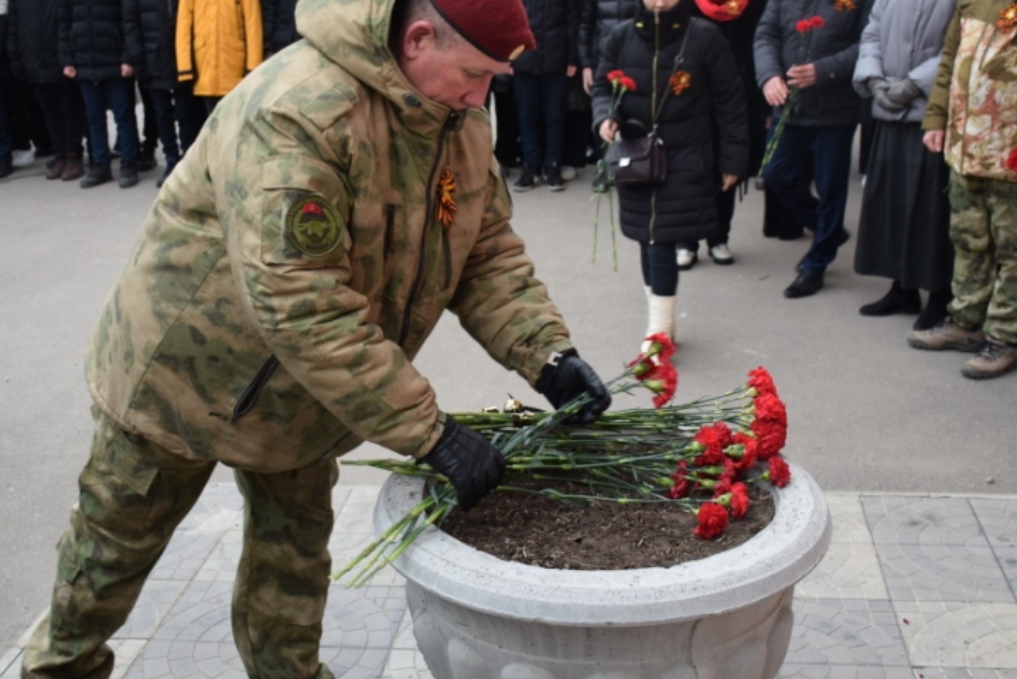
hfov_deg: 41.9
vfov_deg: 28.6
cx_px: 496
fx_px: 1328
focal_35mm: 47
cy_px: 288
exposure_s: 1/80
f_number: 4.5
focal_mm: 22
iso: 400
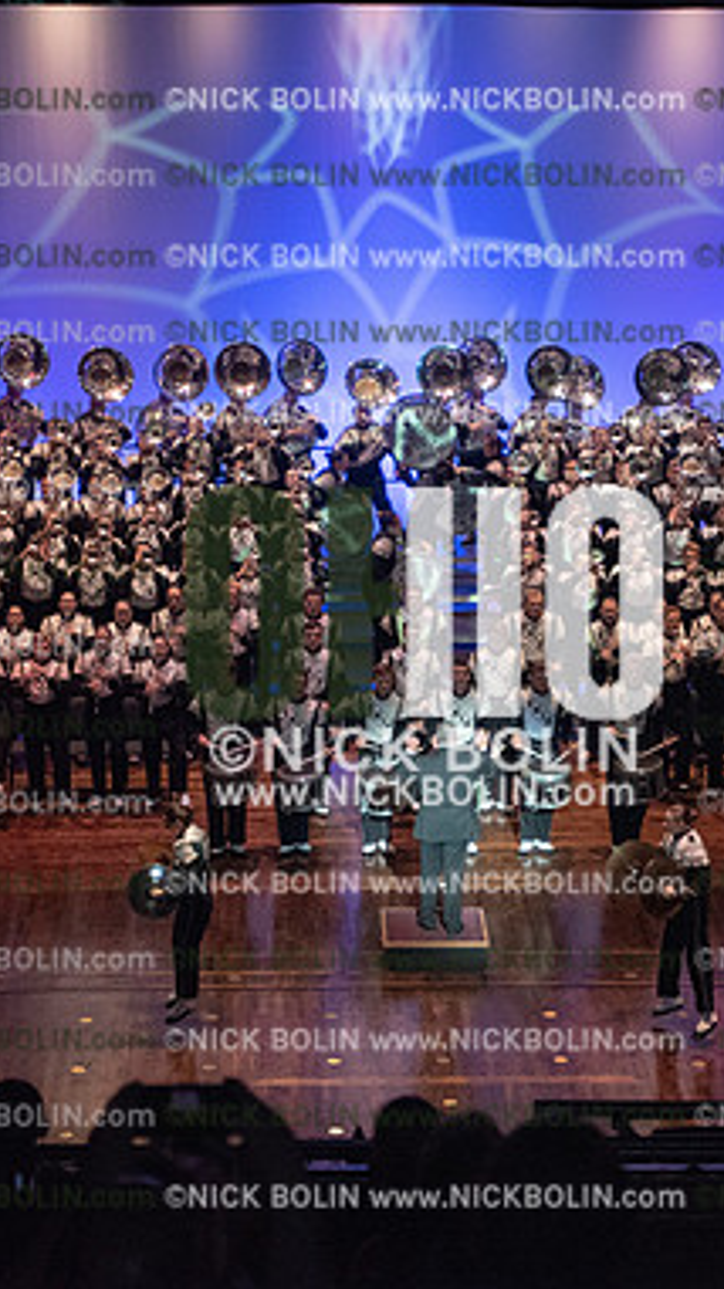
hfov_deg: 14.5
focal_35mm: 83
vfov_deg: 25.6
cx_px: 423
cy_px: 648
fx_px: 2836
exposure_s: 1/640
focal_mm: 52
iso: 2000
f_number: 2.8
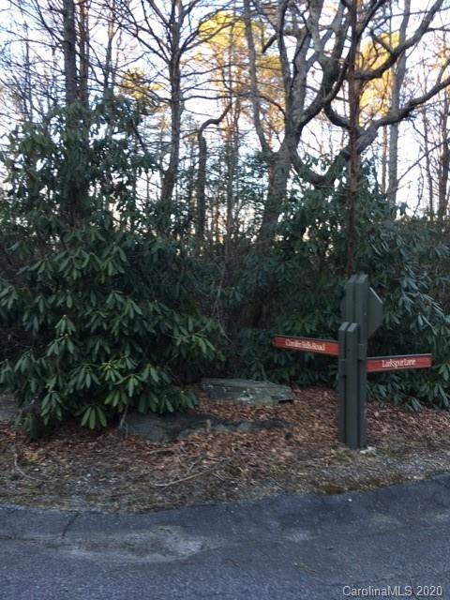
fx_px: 503
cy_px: 300
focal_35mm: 29
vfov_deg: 61.7
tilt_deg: -2.4
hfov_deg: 48.2
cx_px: 225
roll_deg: -1.5
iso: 32
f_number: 2.2
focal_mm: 4.15
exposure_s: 1/60
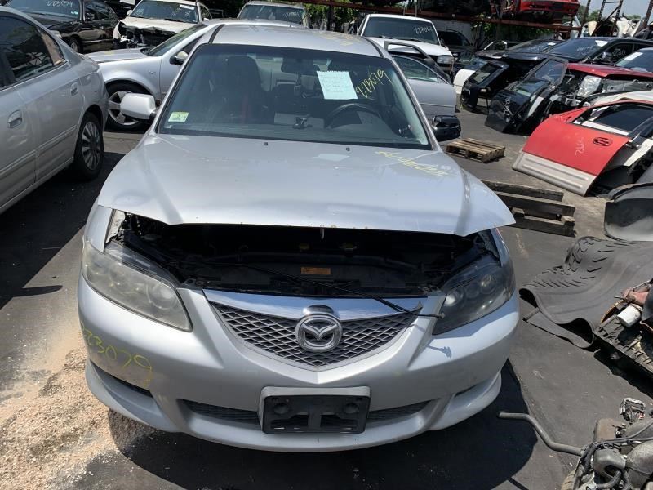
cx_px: 326
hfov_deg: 67.3
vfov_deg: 53.1
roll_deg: -5.3
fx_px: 490
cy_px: 245
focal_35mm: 26
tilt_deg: -24.1
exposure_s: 1/2755
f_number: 1.8
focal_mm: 4.25
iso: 25
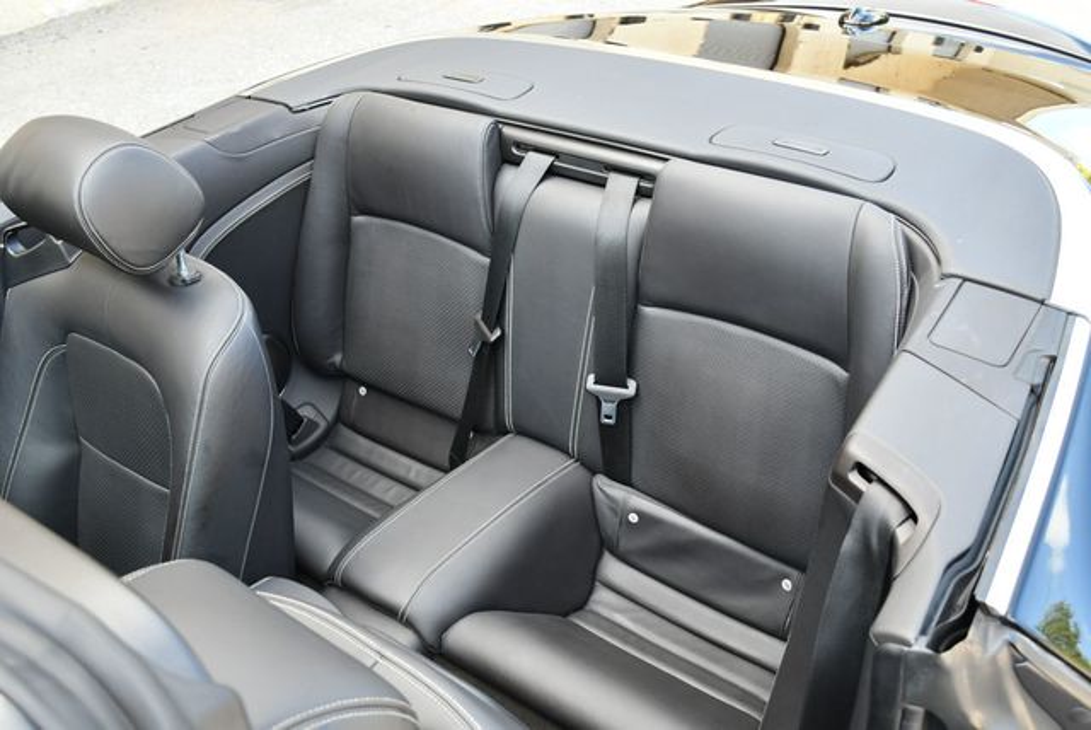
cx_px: 546
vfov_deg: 36.9
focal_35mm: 36
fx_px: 1092
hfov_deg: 53.1
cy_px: 365
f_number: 3.5
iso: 500
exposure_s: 1/250
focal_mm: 18
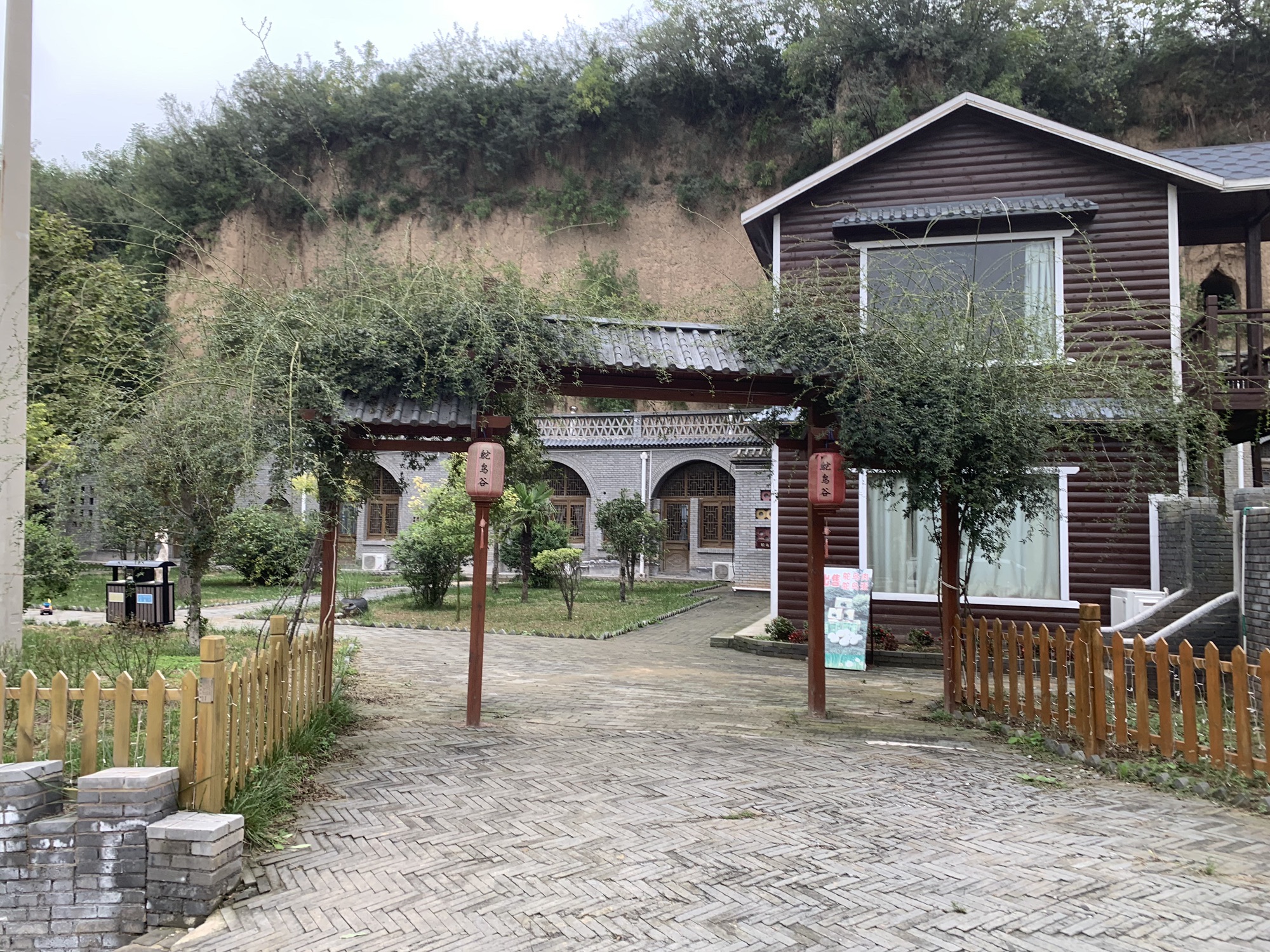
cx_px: 635
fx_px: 954
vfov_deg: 53.1
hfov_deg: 67.3
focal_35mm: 26
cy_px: 476
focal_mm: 4.25
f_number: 1.8
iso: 40
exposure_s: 1/122
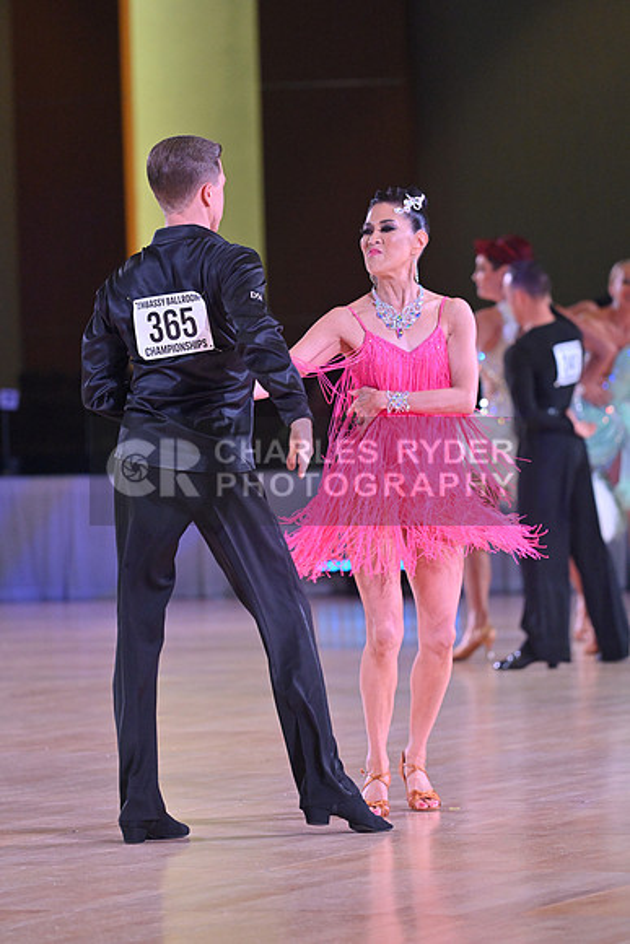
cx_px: 315
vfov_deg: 10.3
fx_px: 5246
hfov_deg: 6.9
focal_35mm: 200
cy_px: 472
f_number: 5
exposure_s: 1/400
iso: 4000
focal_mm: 200
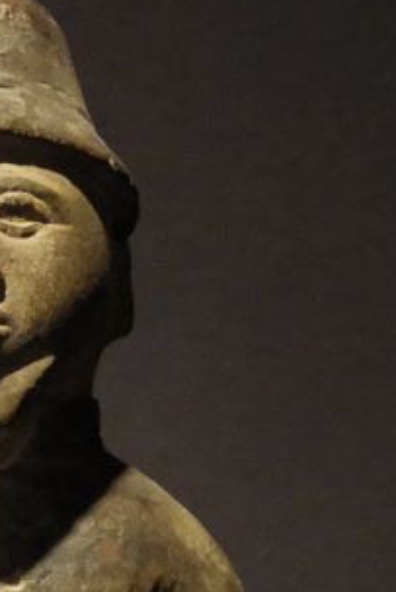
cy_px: 1054
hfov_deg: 8.7
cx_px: 46
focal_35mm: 158
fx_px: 2604
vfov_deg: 12.0
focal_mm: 24.7
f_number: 11
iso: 12800
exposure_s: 1/90
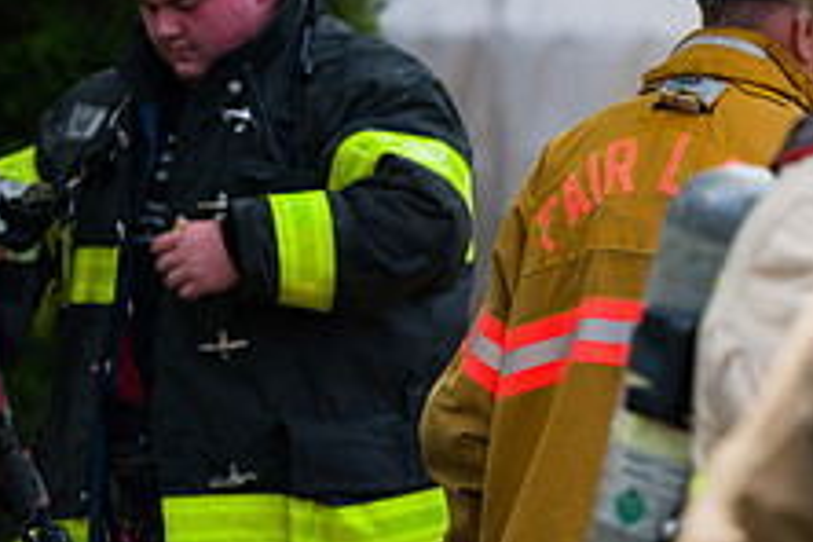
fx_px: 8852
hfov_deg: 5.2
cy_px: -128
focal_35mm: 392
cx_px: 850
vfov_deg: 3.5
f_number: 3.2
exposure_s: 1/1600
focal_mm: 150
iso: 200
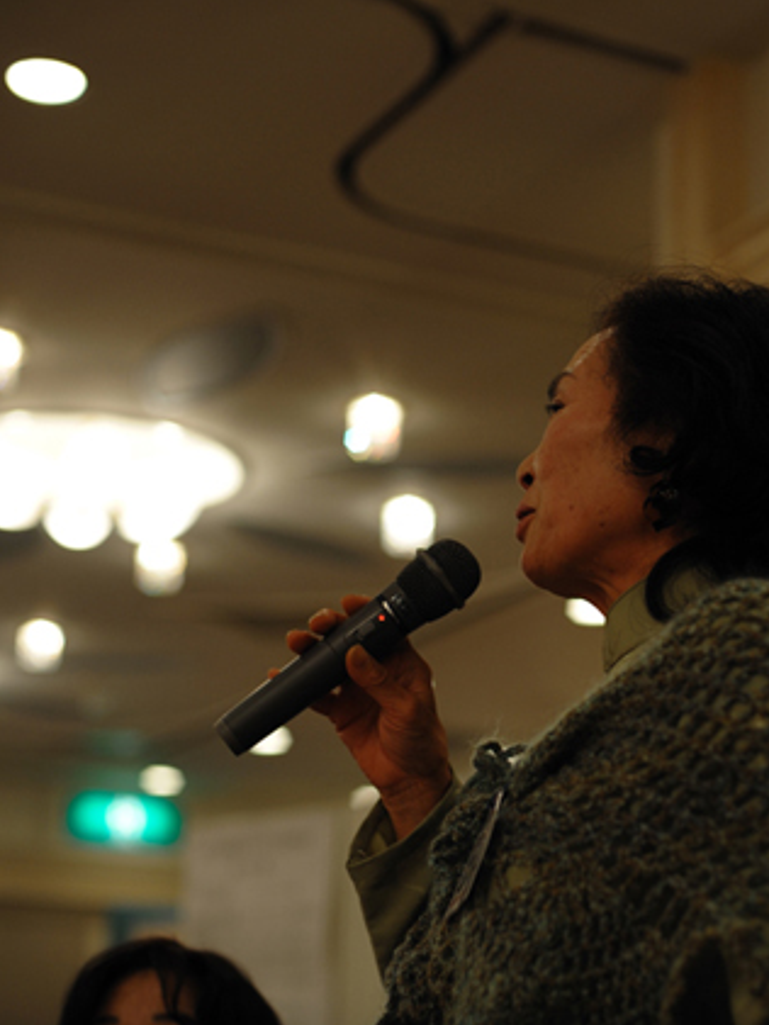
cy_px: 511
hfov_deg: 20.1
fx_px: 2161
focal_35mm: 73
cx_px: 560
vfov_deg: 26.7
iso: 400
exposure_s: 1/100
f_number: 2.8
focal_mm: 50
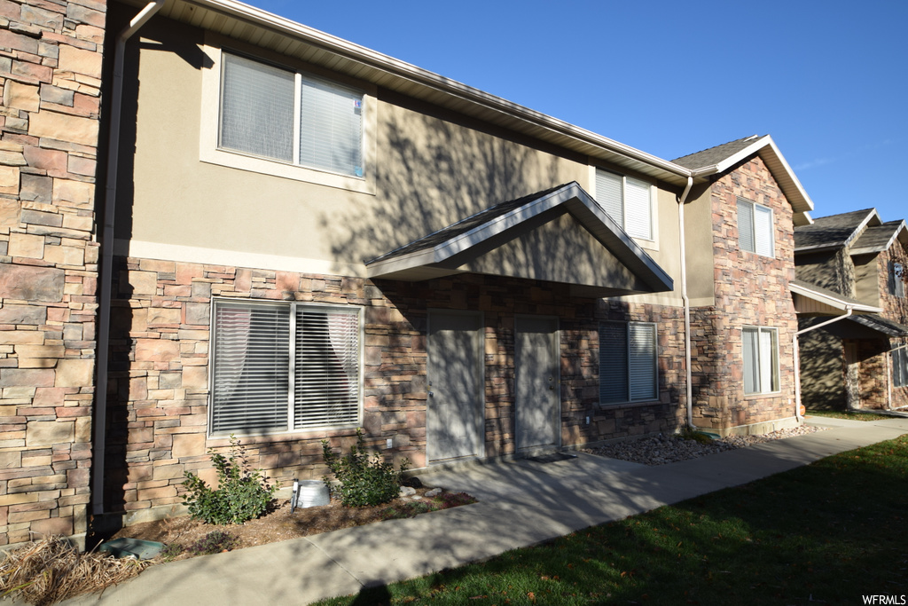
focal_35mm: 21
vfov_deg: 59.5
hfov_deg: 81.2
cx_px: 454
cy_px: 303
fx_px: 530
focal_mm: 14
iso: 100
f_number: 8
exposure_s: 1/200
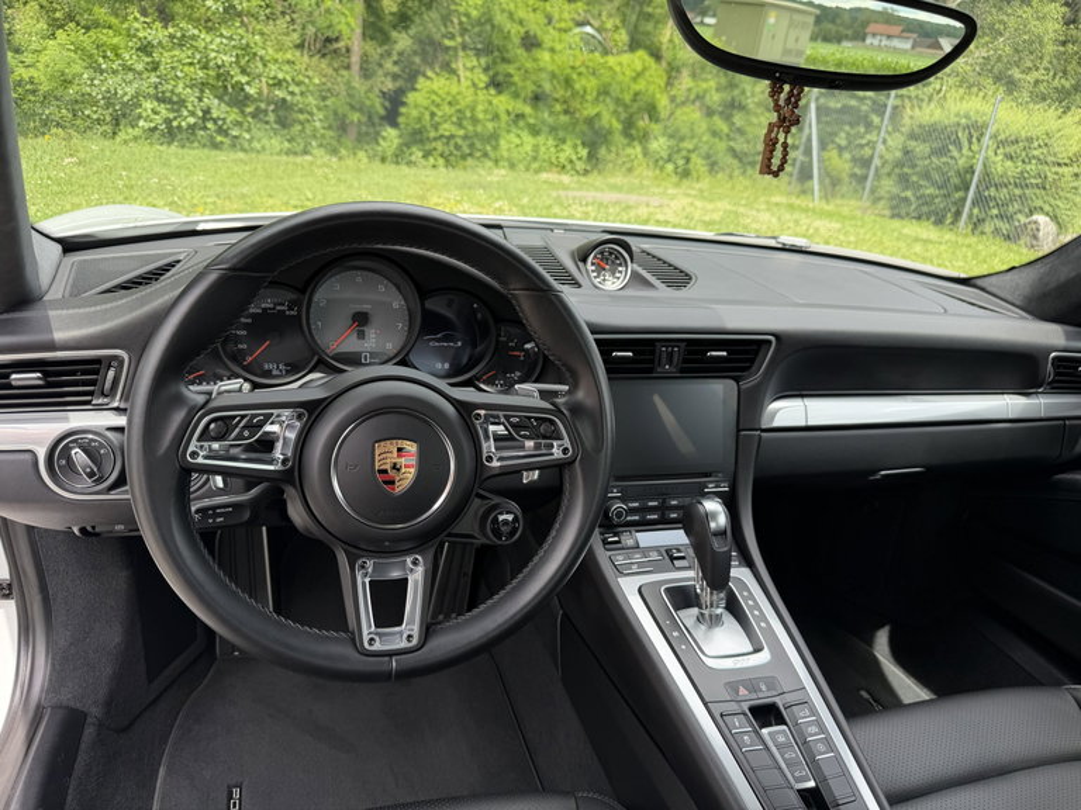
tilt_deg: -21.1
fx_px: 749
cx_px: 540
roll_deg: -6.0
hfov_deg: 71.6
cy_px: 405
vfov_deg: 56.8
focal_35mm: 24
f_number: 1.78
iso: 80
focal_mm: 6.76
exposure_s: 1/637
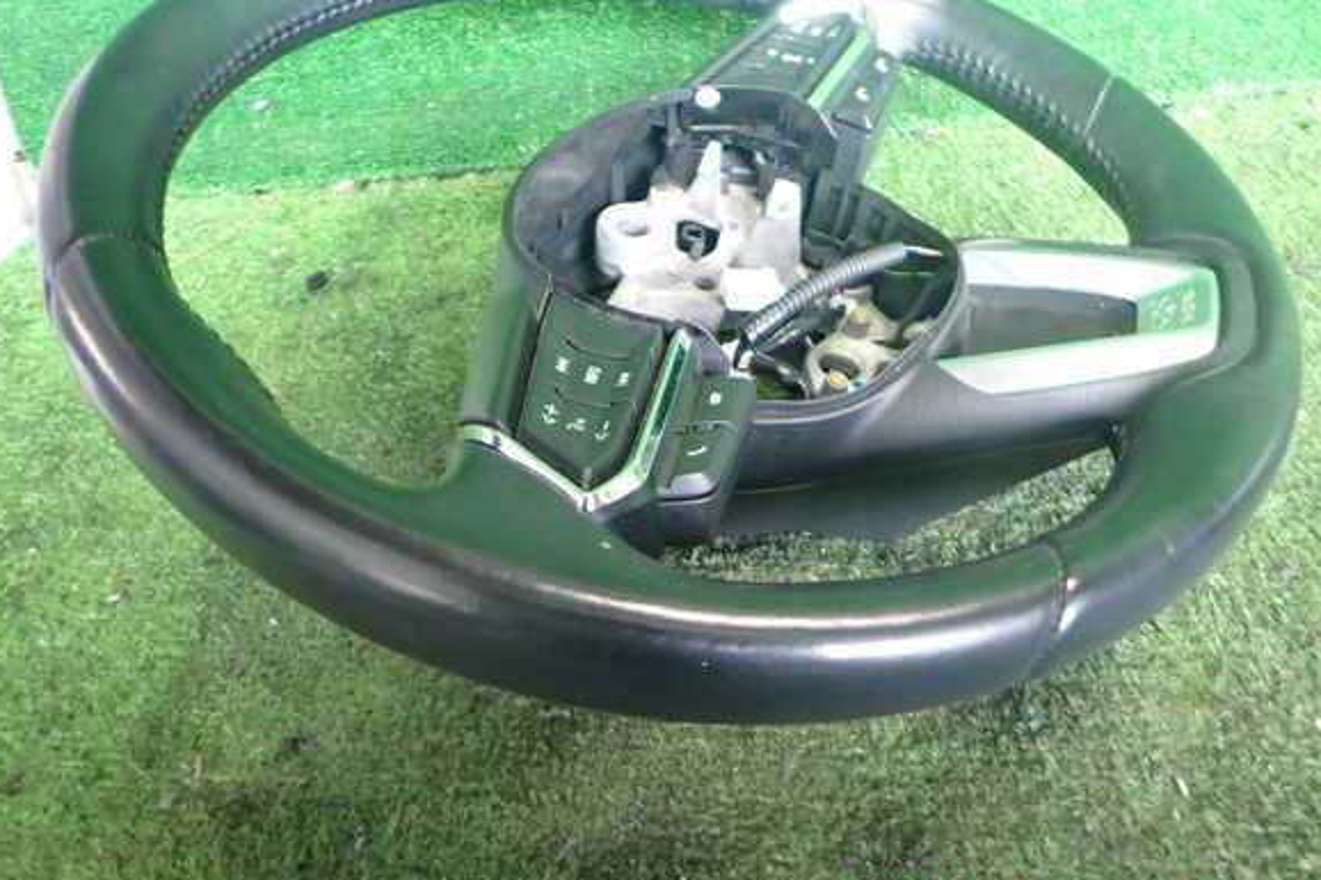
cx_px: 674
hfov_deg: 67.4
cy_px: 423
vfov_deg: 47.9
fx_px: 990
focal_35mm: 27
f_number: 2
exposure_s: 1/30
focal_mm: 4.5
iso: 400
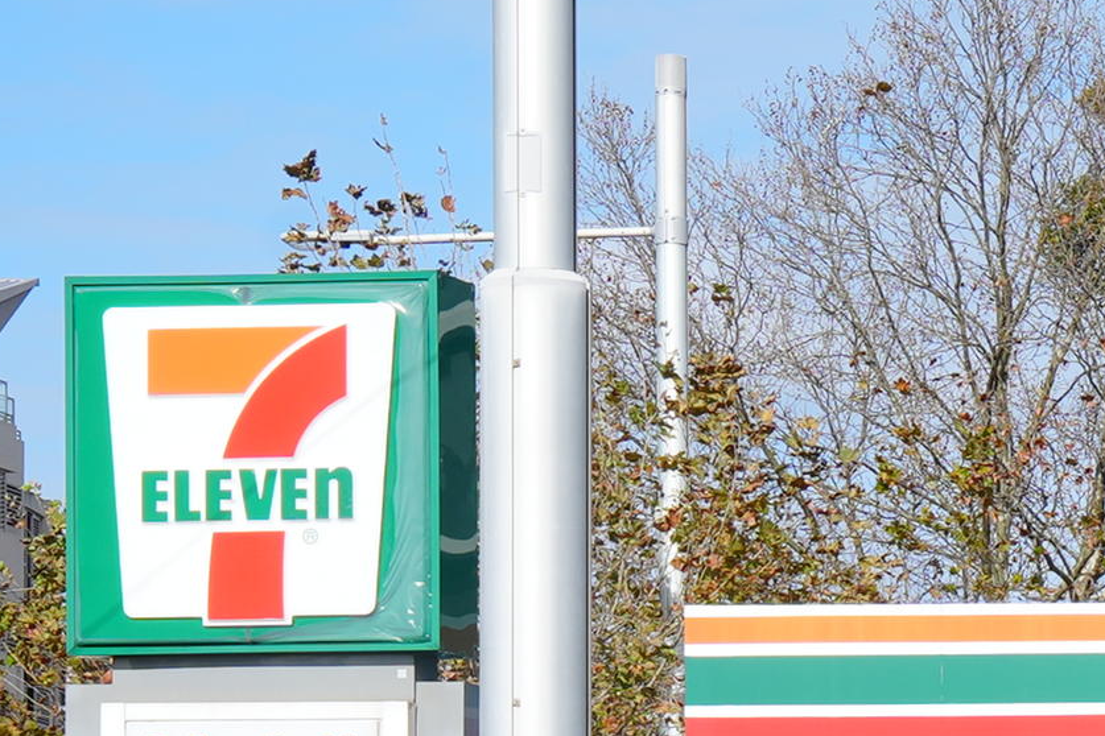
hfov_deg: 8.8
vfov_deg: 6.3
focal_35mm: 215
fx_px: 6599
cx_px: 2498
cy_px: 1091
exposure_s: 1/160
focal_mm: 36
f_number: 10
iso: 100
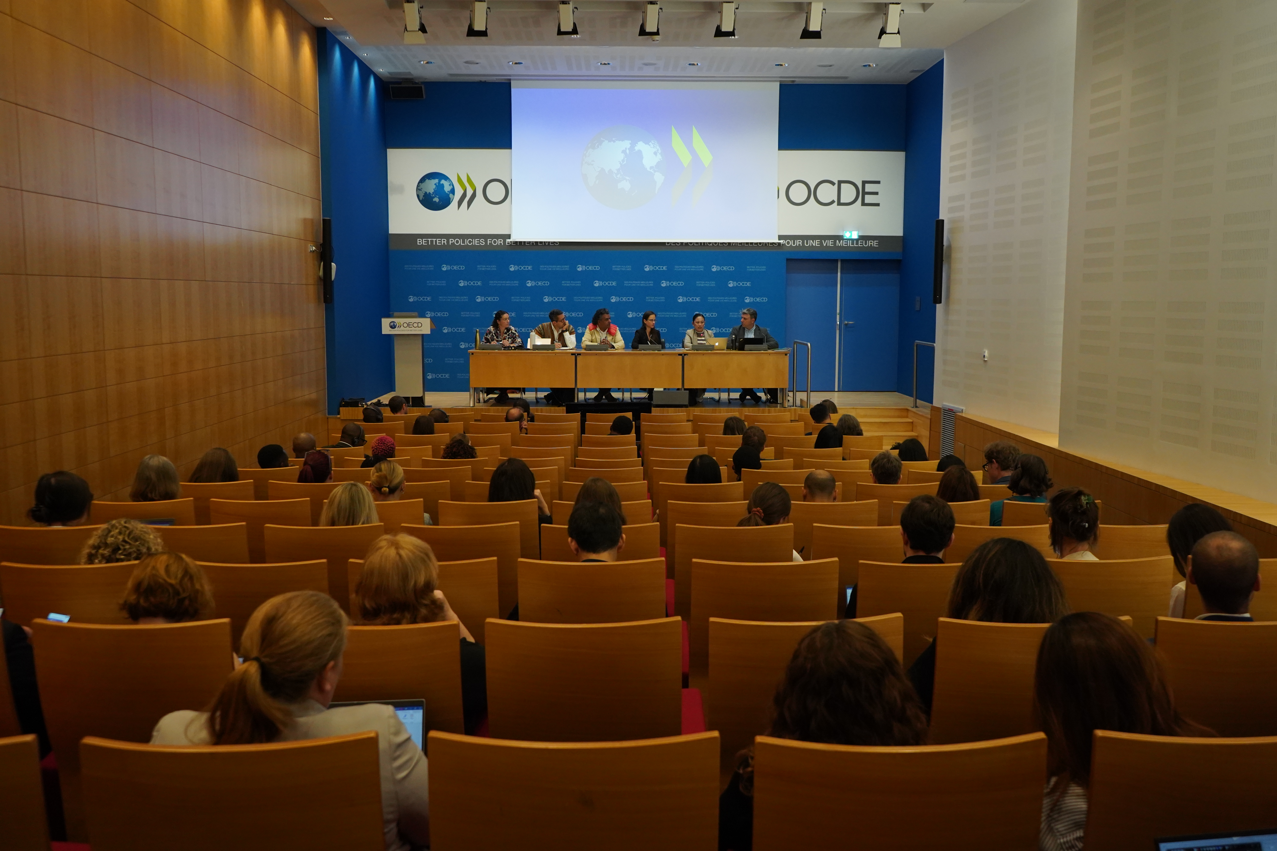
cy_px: 426
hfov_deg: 60.3
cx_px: 638
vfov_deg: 42.3
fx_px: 1100
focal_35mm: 31
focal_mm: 31
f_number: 5.6
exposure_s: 1/320
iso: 3200
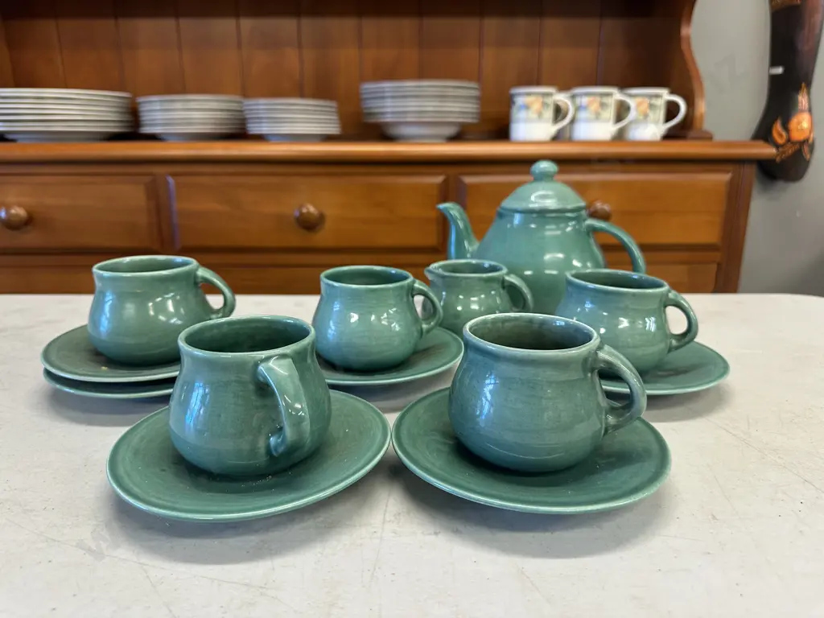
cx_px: 412
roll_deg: +0.7
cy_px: 309
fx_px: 571
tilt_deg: -15.2
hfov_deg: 71.6
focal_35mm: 24
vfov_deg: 56.8
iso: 160
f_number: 1.78
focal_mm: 6.86
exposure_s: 1/50
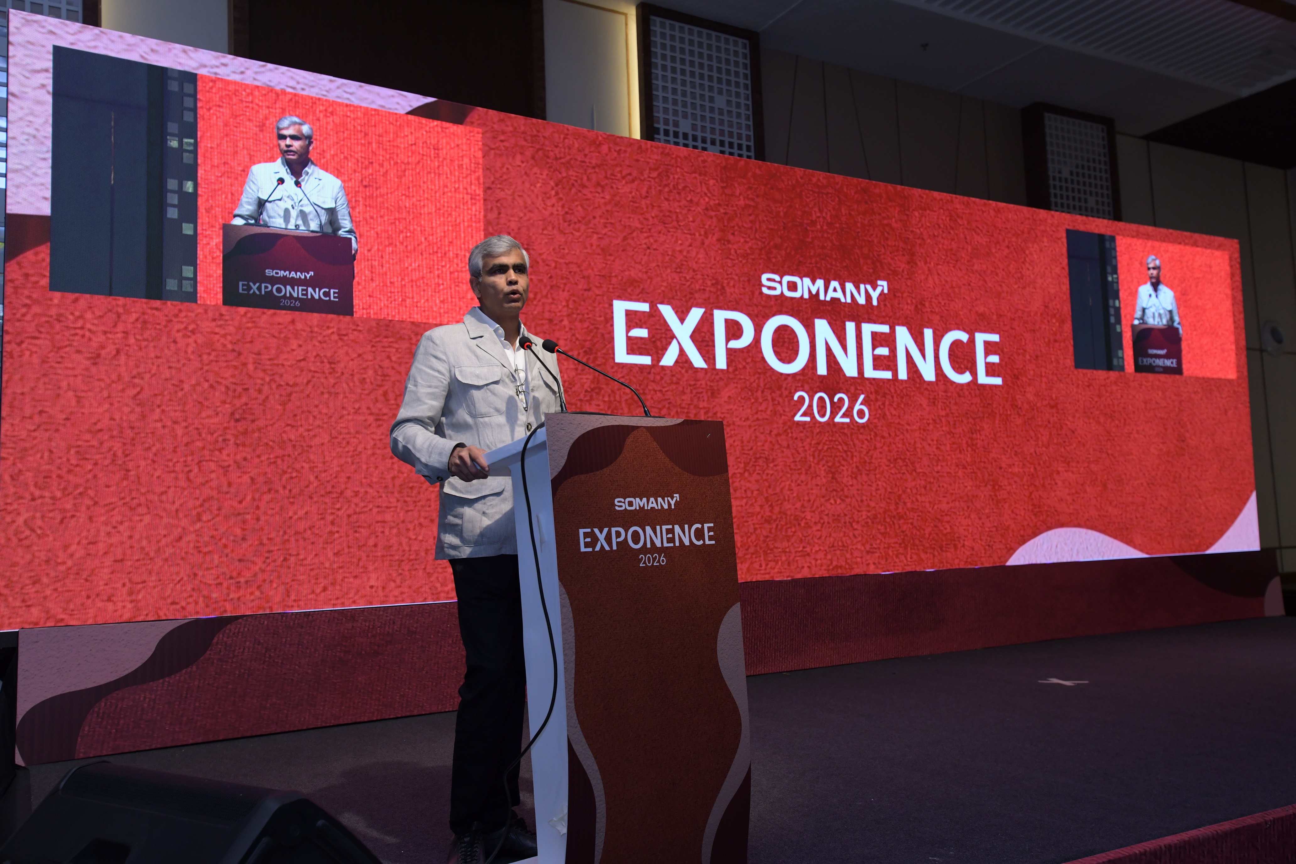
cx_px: 648
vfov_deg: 43.6
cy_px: 432
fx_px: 1080
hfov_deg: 61.9
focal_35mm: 30
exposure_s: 1/250
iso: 1250
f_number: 4.5
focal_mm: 30
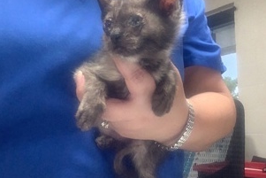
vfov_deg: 29.9
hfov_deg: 43.5
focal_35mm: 45
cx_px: 152
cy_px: 79
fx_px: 333
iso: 320
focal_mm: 2.15
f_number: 2.4
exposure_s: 1/60
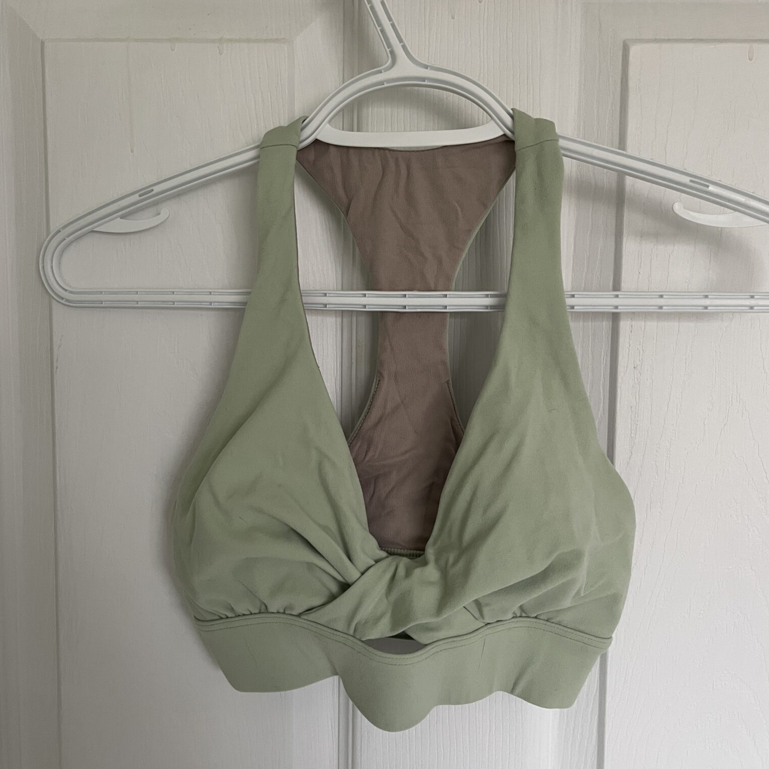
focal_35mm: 31
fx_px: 779
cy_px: 385
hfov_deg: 52.5
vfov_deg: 52.5
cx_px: 384
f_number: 1.6
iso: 200
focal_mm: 5.1
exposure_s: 1/60
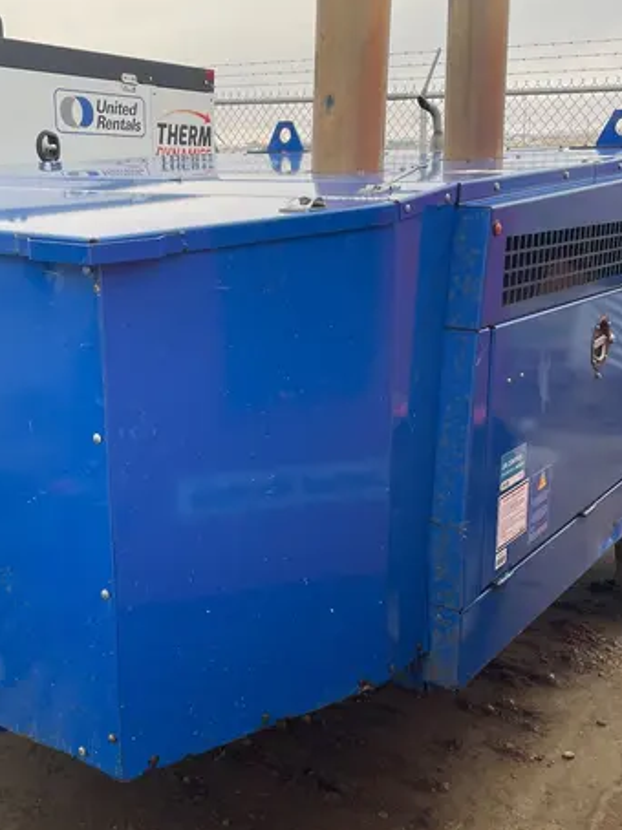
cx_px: 296
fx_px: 1007
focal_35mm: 42
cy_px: 458
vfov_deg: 44.8
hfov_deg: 34.3
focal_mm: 4.2
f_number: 1.6
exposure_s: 1/120
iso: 40
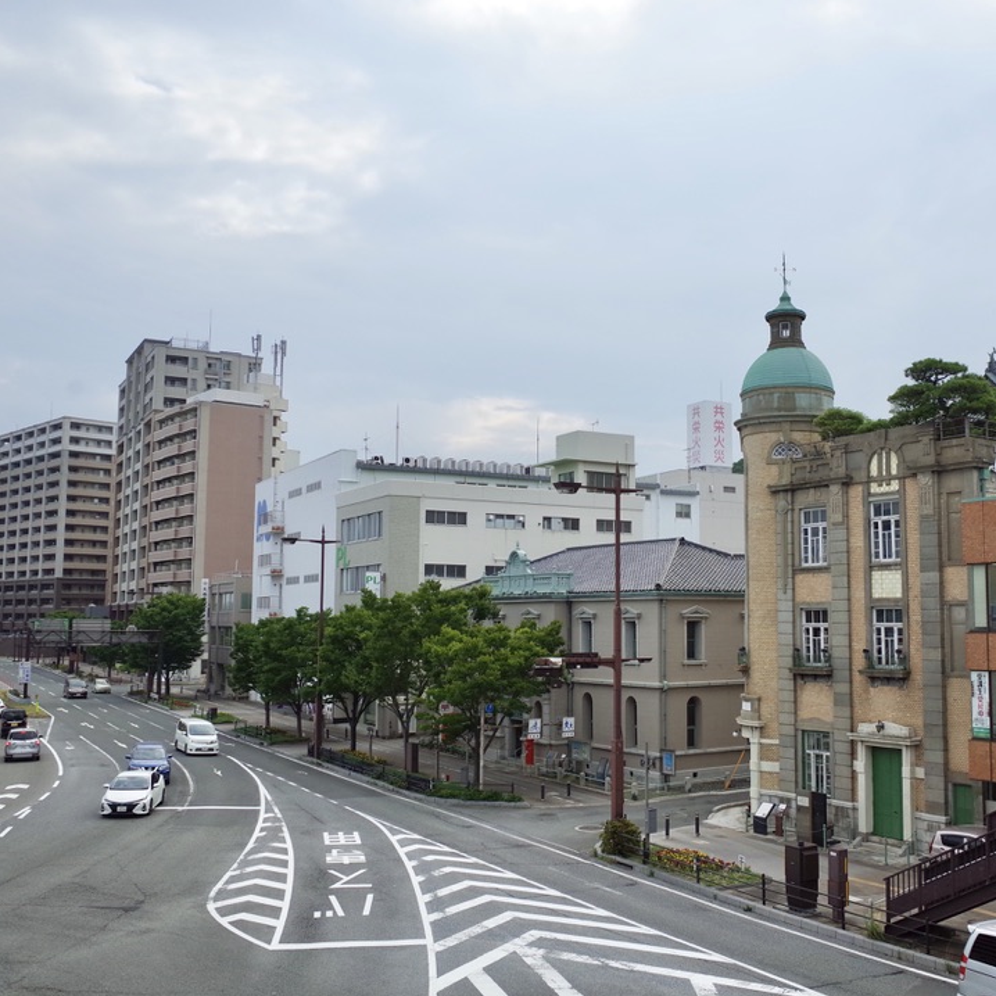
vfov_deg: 46.0
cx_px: 619
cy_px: 499
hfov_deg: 45.7
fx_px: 1172
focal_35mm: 36
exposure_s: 1/2000
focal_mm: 18.3
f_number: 3.2
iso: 200
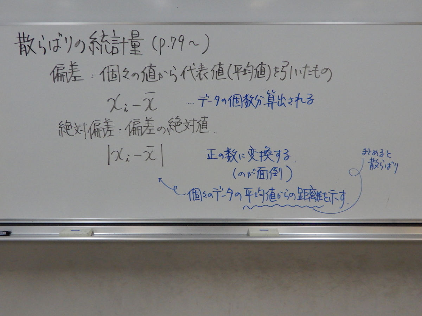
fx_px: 463
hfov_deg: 49.0
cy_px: 158
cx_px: 211
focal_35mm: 38
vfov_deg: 37.7
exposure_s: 1/30
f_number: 4
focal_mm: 6.8
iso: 140
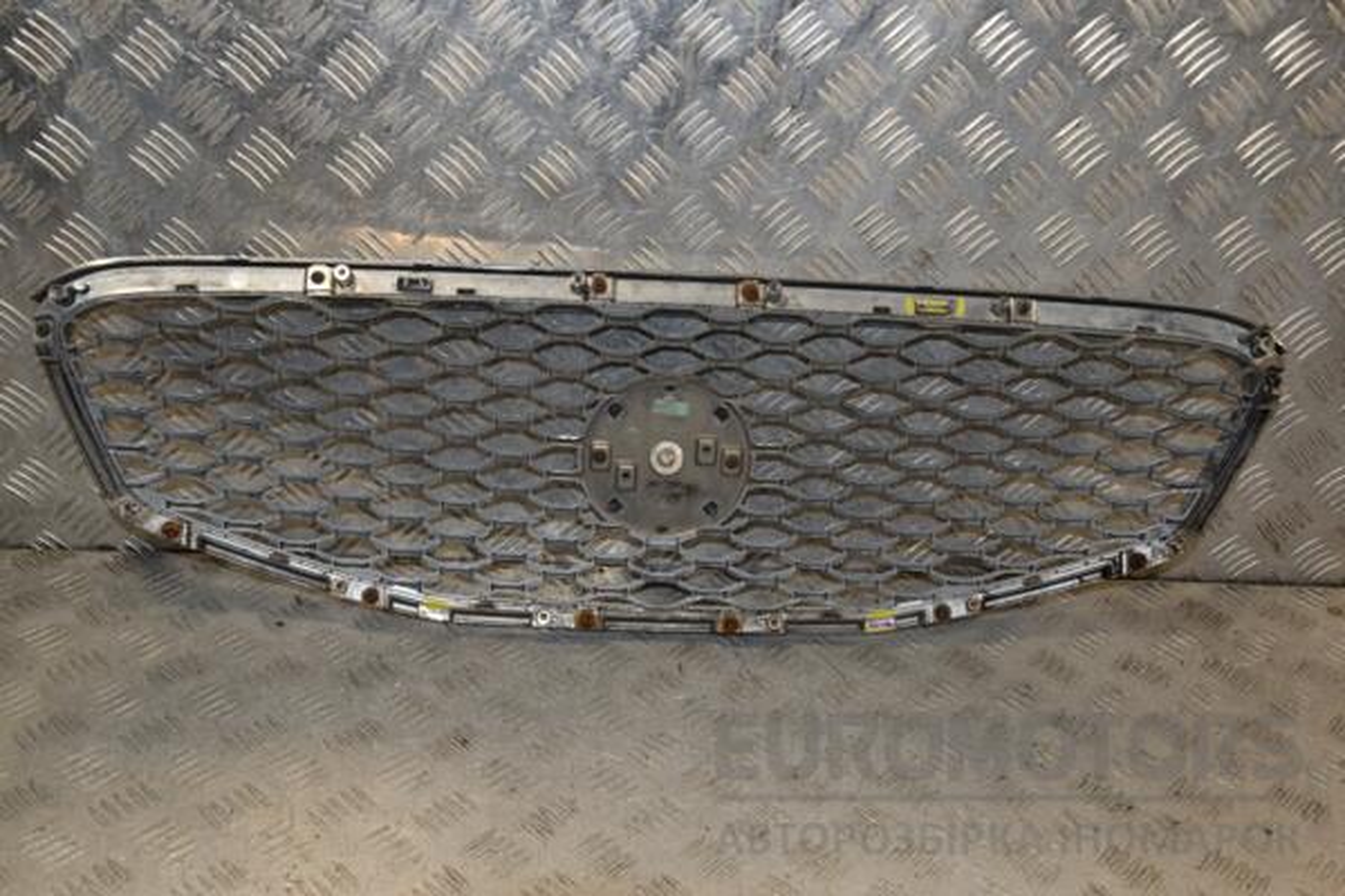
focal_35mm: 39
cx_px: 672
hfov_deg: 49.6
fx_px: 1457
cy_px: 448
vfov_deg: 34.2
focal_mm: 26
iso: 800
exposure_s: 1/200
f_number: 8
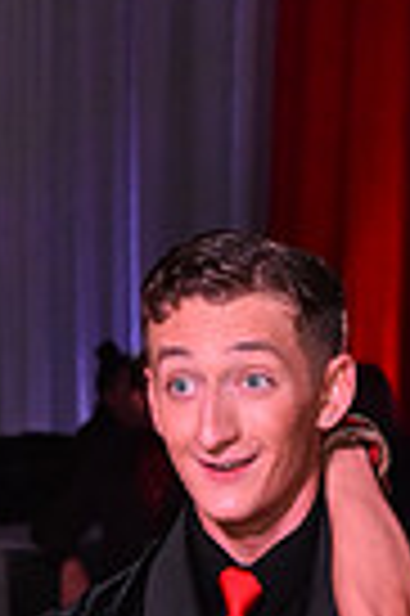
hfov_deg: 4.1
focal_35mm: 330
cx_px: 7
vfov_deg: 6.2
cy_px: 913
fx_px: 5651
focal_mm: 78
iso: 2500
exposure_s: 1/320
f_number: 8
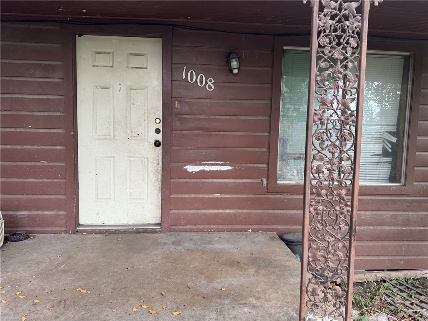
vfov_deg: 56.8
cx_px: 214
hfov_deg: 71.6
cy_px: 160
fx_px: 297
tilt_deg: -5.6
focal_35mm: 24
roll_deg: -1.3
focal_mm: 6.76
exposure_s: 1/118
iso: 200
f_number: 1.78
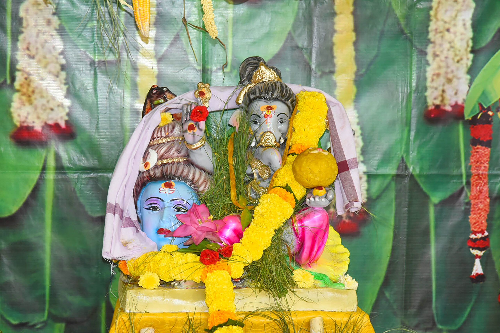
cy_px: 166
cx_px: 250
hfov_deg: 19.5
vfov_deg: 13.0
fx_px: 1458
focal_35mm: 105
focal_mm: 105
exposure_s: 1/160
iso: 1600
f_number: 7.1
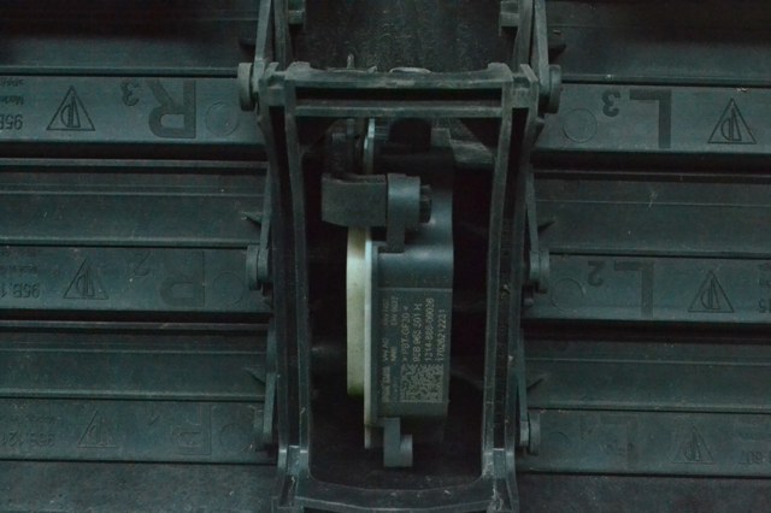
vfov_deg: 28.0
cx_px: 386
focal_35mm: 48
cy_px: 256
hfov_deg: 41.1
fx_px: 1027
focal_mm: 32
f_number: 10
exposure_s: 1/160
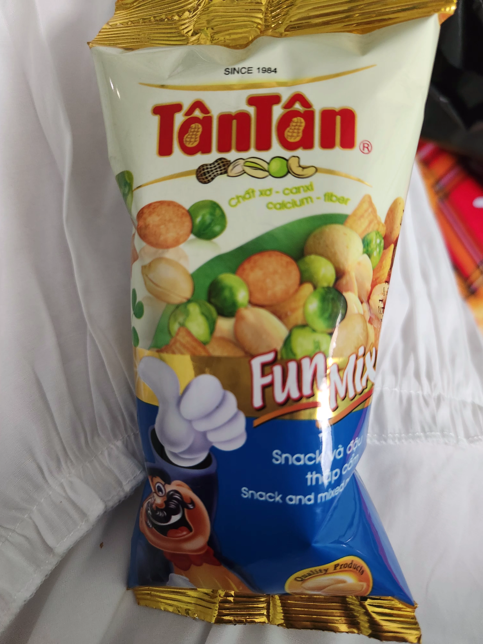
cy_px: 322
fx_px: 428
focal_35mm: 23
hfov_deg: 58.9
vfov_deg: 73.9
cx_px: 242
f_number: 1.8
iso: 500
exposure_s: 1/60
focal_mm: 5.4
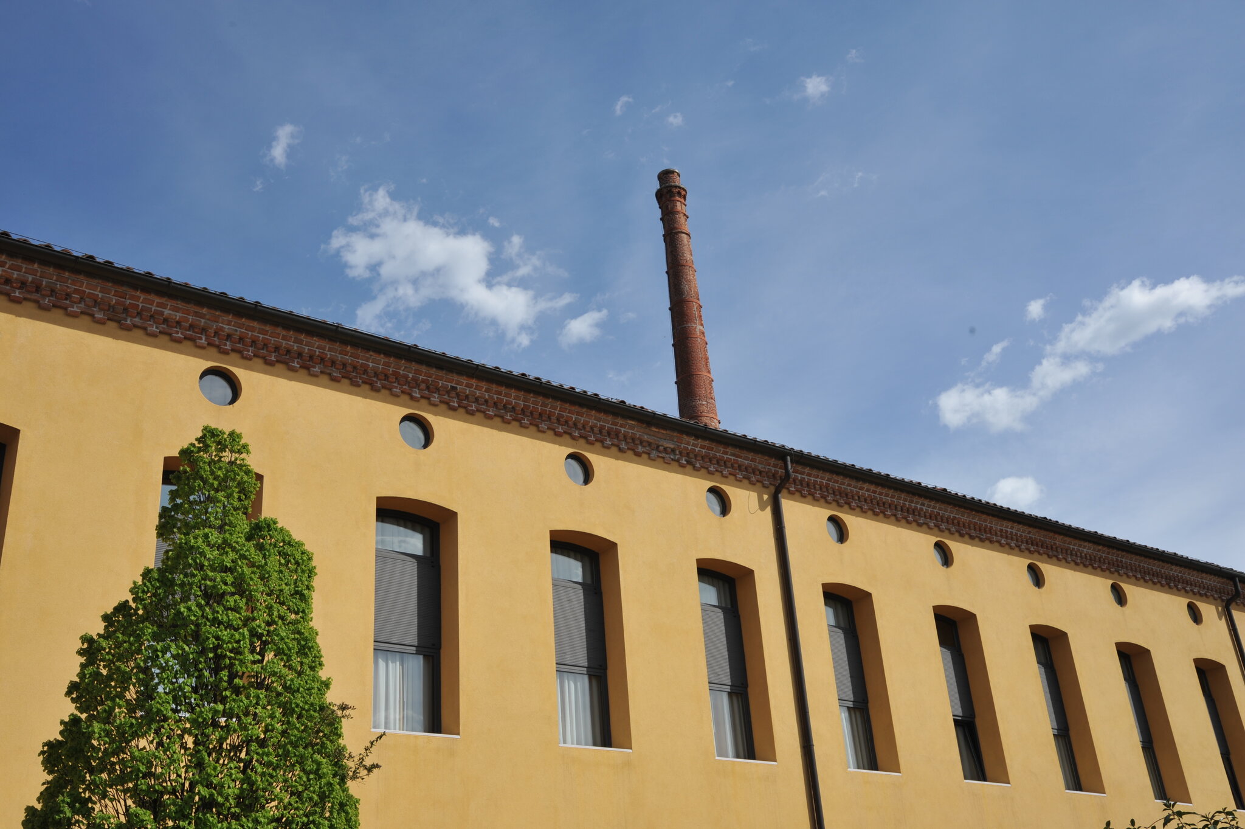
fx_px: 1313
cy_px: 414
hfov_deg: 50.7
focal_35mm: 38
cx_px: 622
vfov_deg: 35.0
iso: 200
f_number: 11
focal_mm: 38
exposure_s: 1/320
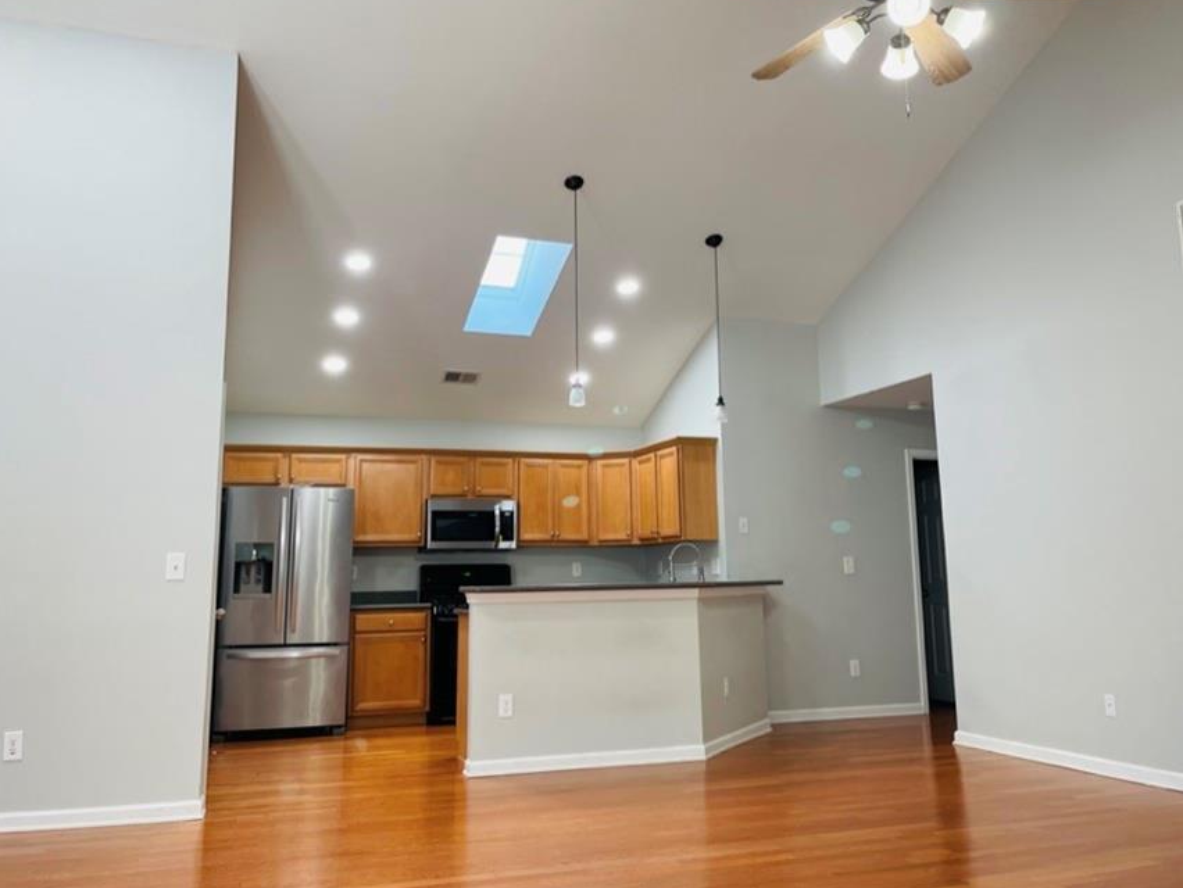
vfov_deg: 46.7
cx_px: 593
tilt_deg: +10.0
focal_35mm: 30
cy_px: 383
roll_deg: +0.8
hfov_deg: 59.9
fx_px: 1026
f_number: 1.6
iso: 100
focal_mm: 5.1
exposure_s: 1/120
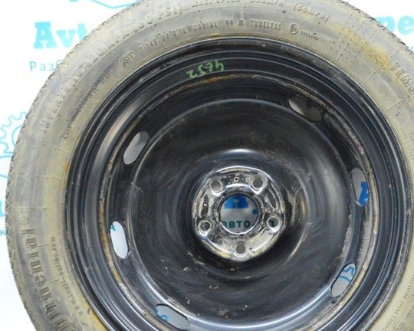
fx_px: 588
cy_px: 219
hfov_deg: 38.8
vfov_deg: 31.2
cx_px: 218
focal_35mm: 48
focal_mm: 18
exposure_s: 1/125
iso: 6400
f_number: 5.6
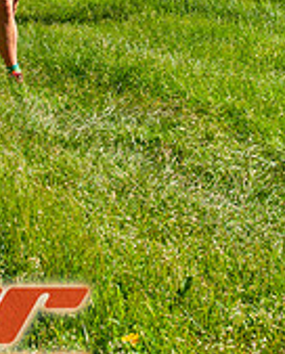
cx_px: 53
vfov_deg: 14.7
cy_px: -42
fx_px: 1334
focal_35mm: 127
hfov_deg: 12.1
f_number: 8
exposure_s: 1/400
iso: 200
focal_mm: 34
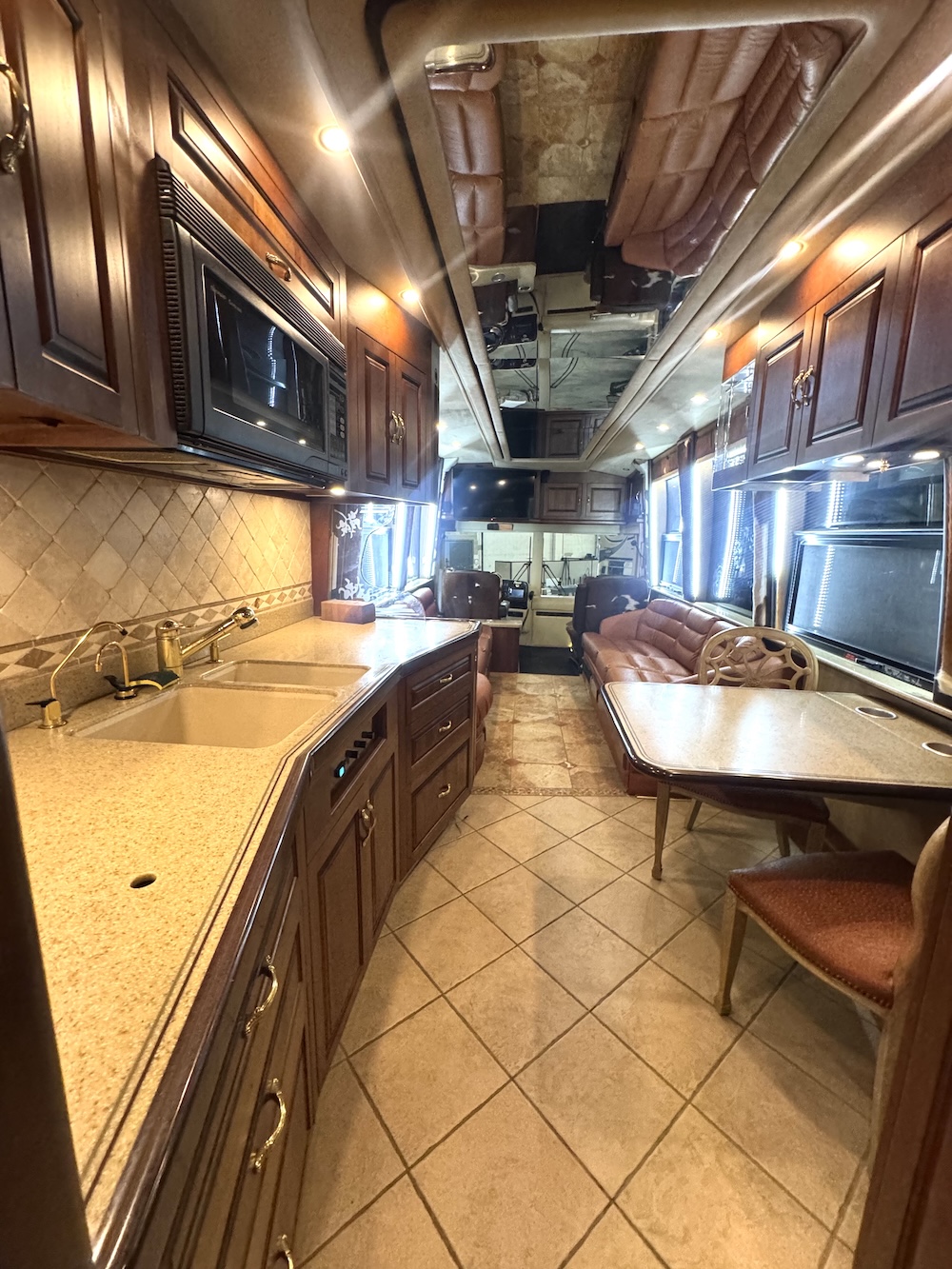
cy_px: 634
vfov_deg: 102.1
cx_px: 476
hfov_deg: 85.7
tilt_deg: -11.8
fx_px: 513
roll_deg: +0.7
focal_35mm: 14
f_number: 2.2
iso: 640
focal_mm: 2.22
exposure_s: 1/53
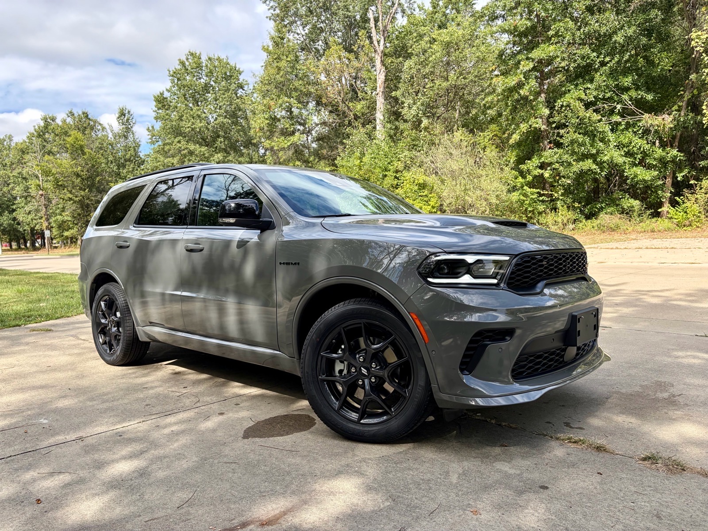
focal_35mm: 26
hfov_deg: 67.3
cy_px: 266
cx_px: 354
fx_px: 532
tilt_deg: -2.2
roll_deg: +2.0
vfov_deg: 53.1
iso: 64
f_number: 1.6
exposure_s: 1/1587
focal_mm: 5.96
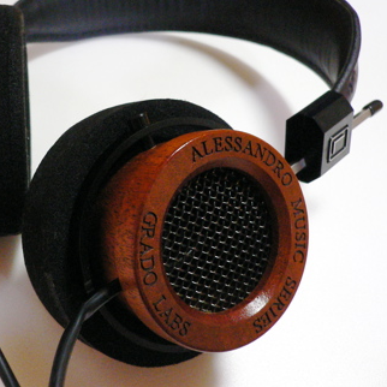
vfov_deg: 35.3
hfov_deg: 34.8
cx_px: 114
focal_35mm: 48
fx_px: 607
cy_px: 172
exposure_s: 1/8
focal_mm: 5.8
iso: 200
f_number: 2.8
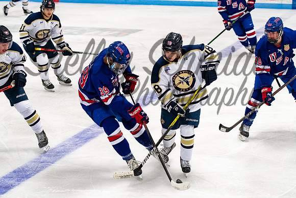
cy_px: 99
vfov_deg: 13.0
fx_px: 863
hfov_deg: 19.5
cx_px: 148
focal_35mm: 105
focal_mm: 70
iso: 2000
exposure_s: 1/800
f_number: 3.2
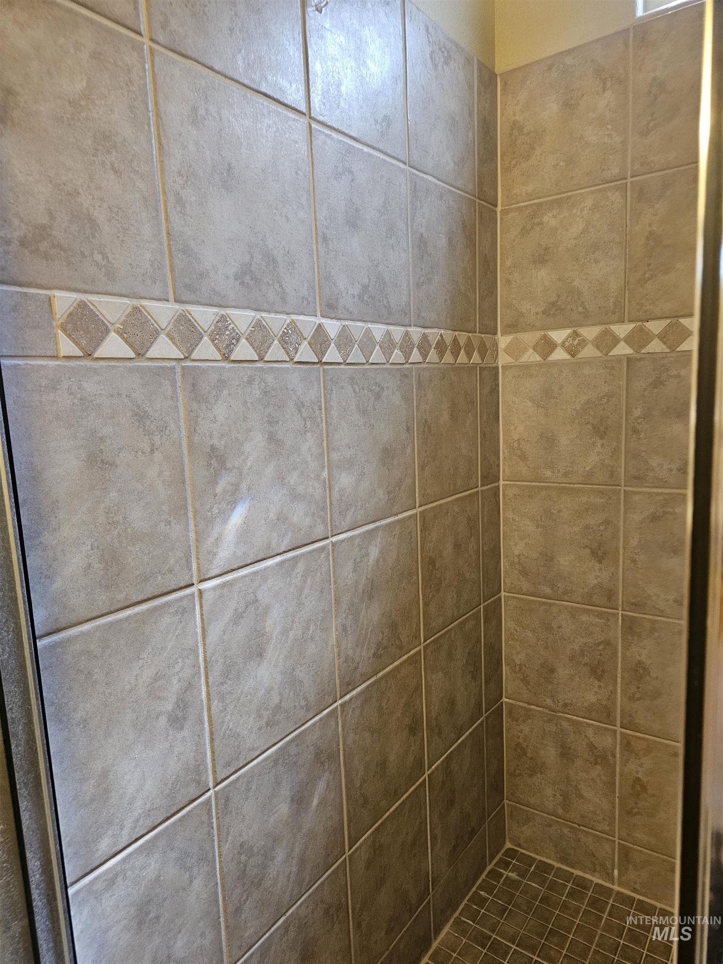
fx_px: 641
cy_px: 482
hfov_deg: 58.9
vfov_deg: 73.9
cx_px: 362
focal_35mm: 23
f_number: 1.7
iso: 500
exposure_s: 1/60
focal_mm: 6.3
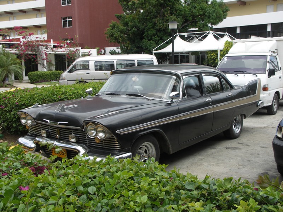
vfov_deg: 34.3
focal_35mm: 42
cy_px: 106
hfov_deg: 44.8
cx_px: 142
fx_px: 343
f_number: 5.6
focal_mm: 11
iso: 50
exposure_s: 1/200
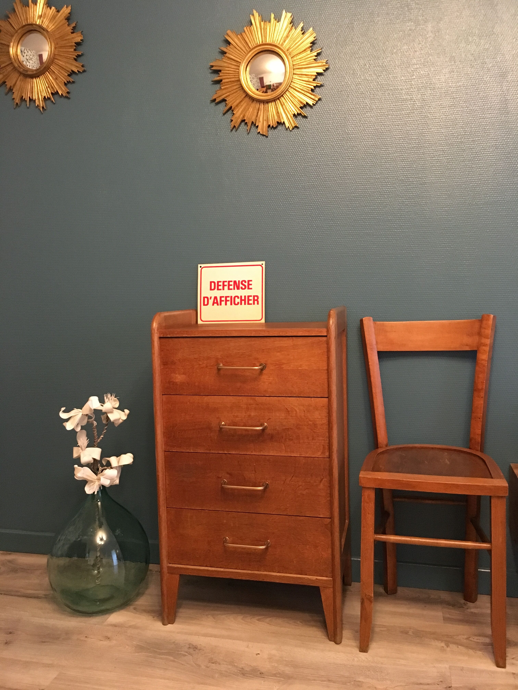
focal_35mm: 29
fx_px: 579
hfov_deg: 48.2
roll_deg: +1.1
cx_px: 259
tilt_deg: -4.7
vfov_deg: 61.7
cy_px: 345
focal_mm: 4.15
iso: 250
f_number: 2.2
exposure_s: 1/17
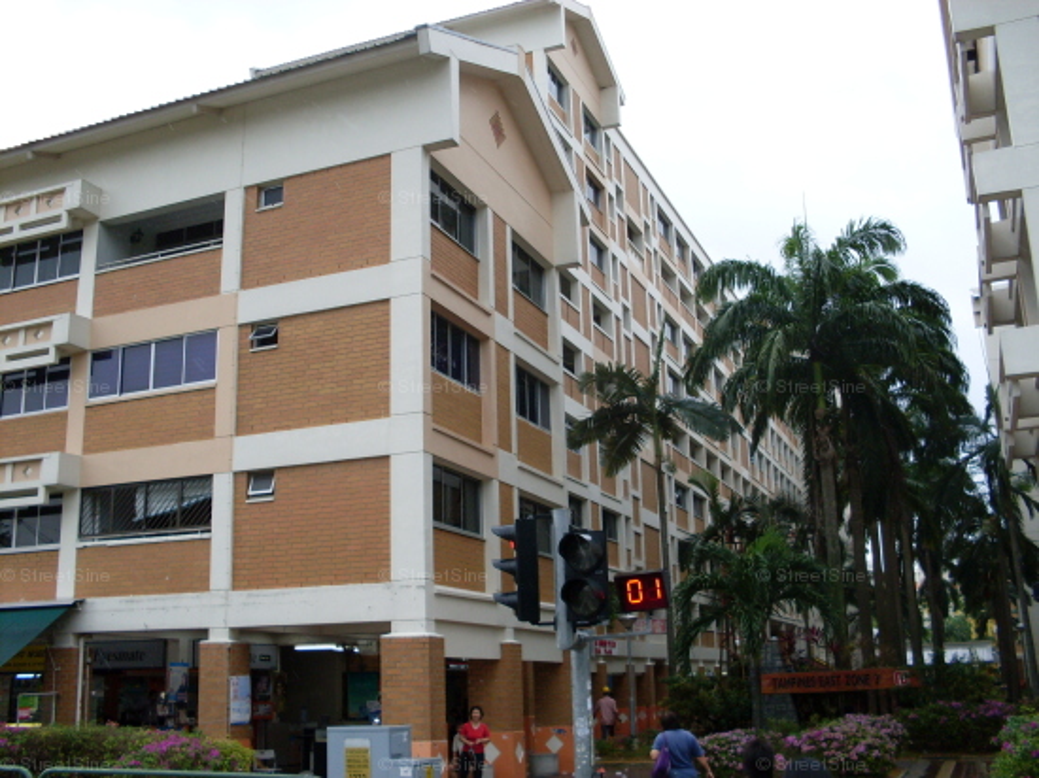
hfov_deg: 49.0
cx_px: 520
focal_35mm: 38
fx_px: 1140
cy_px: 389
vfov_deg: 37.7
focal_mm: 6.3
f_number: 2.8
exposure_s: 1/250
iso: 80
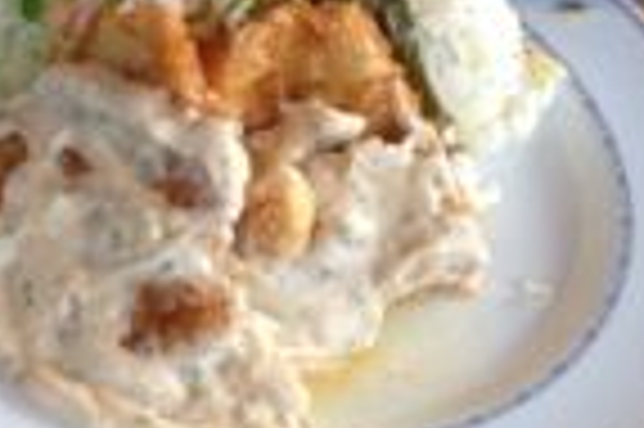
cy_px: -9
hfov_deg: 17.9
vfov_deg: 12.5
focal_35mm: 108
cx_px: -149
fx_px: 1930
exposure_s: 1/120
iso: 64
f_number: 2.4
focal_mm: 4.13
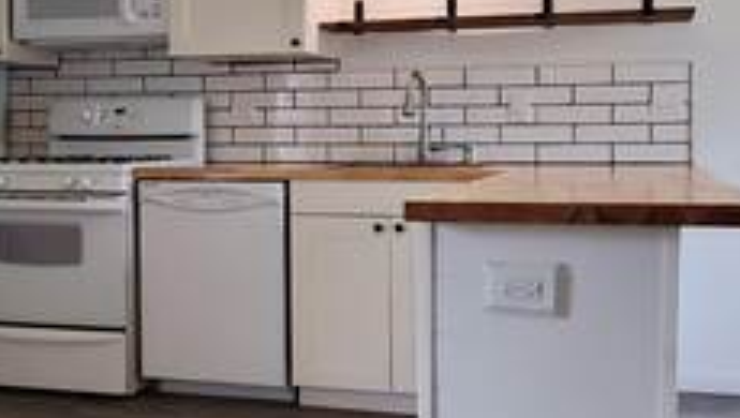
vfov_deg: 29.0
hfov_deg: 49.3
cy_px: 161
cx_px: 397
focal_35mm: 41
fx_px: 805
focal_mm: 1.8
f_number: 2.2
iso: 320
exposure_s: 1/60
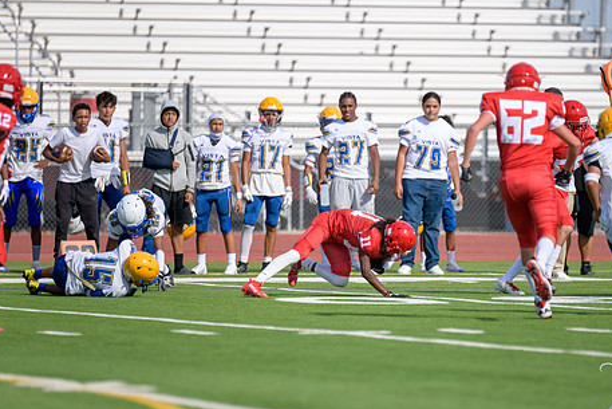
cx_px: 355
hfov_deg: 5.4
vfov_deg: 3.6
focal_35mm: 381
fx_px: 6479
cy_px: 202
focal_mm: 300
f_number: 2.8
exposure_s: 1/3200
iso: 200
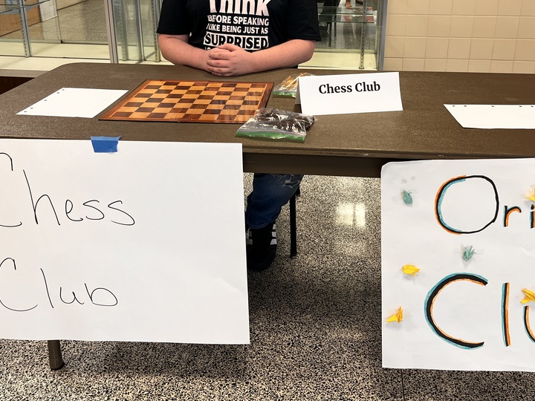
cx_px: 297
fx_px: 572
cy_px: 118
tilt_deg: -19.3
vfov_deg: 38.0
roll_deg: -0.4
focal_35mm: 37
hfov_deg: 50.0
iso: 100
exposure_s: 1/120
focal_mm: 5.1
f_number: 1.6
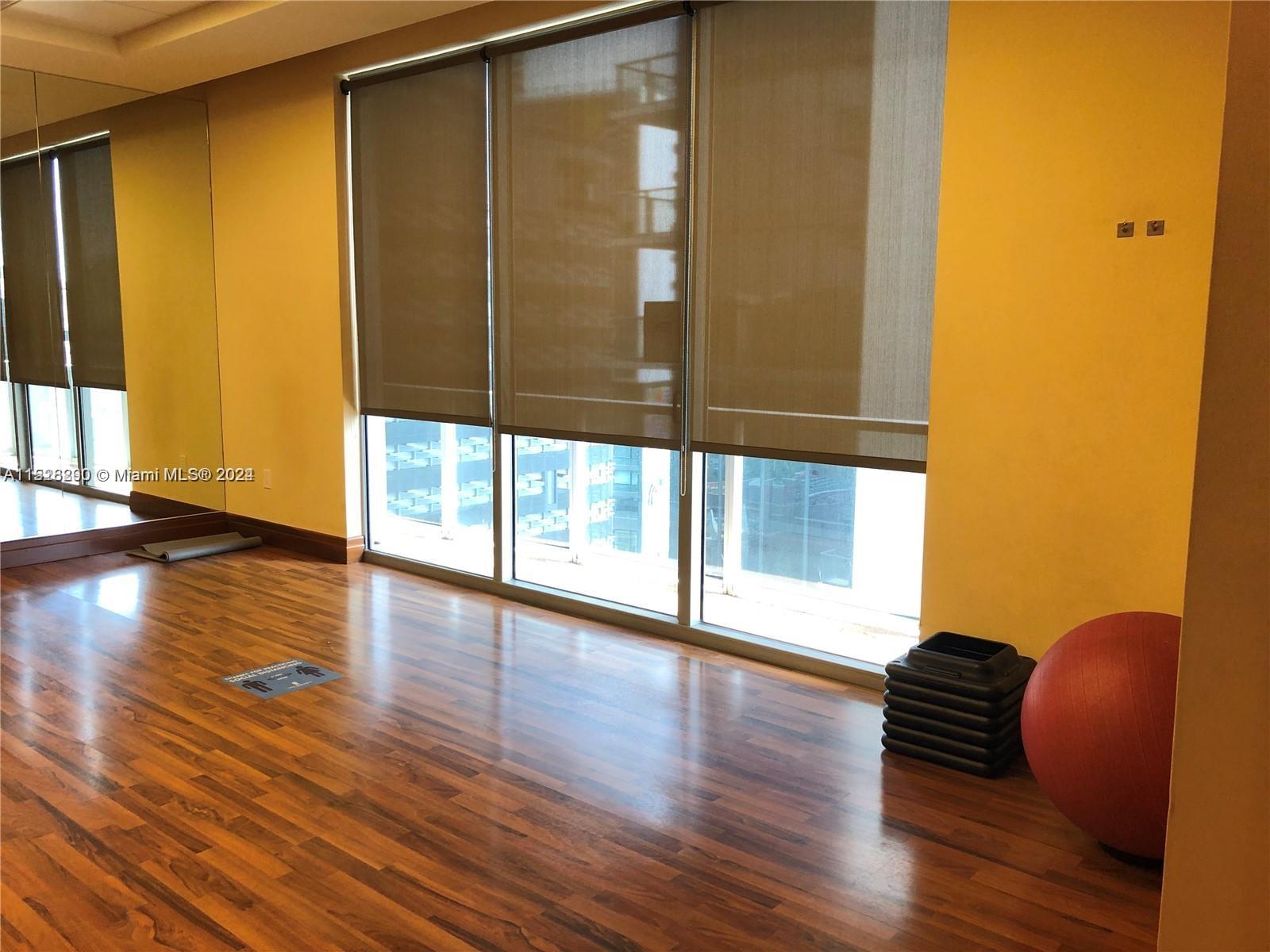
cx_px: 635
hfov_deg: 63.4
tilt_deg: -7.6
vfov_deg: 49.7
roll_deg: -0.2
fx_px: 1027
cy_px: 476
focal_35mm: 28
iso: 25
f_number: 1.8
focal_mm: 4
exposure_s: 1/30
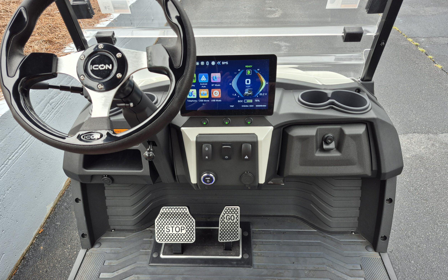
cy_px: 155
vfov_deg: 49.2
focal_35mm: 25
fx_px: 305
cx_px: 222
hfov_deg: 72.6
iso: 25
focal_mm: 5.4
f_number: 1.8
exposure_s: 1/197
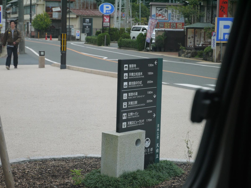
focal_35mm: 84
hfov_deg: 23.3
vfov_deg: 17.6
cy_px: 94
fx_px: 609
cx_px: 126
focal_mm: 42
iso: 160
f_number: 5.6
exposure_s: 1/160
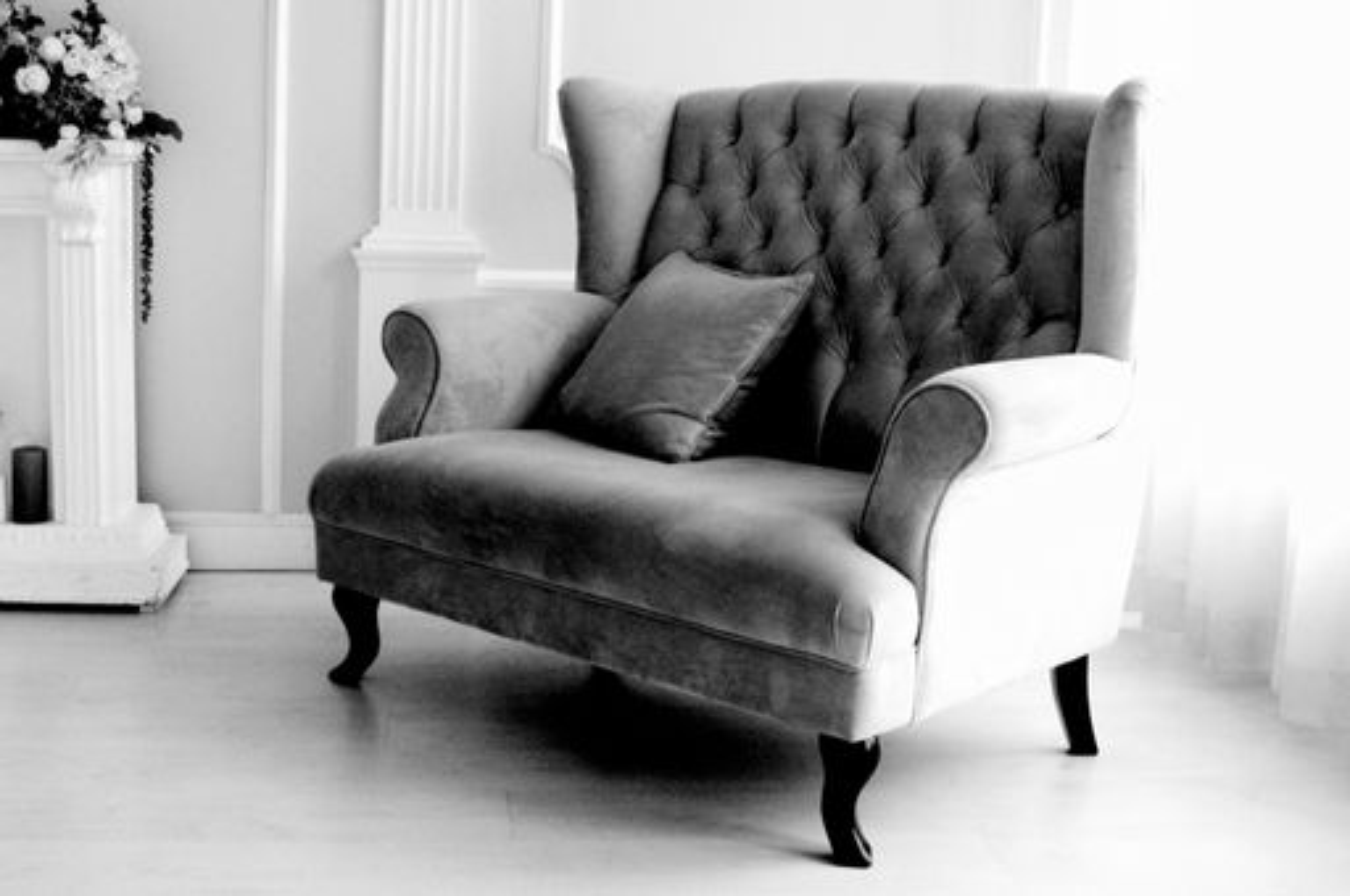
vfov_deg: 31.8
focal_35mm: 42
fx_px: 1573
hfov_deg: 46.5
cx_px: 675
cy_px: 448
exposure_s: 1/60
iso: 3200
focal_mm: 28
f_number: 5.6
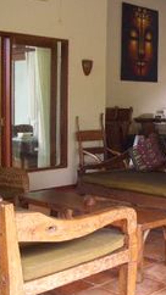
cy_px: 146
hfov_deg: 20.6
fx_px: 454
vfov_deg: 36.0
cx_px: 123
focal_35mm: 58
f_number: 2.6
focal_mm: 5.8
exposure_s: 1/40
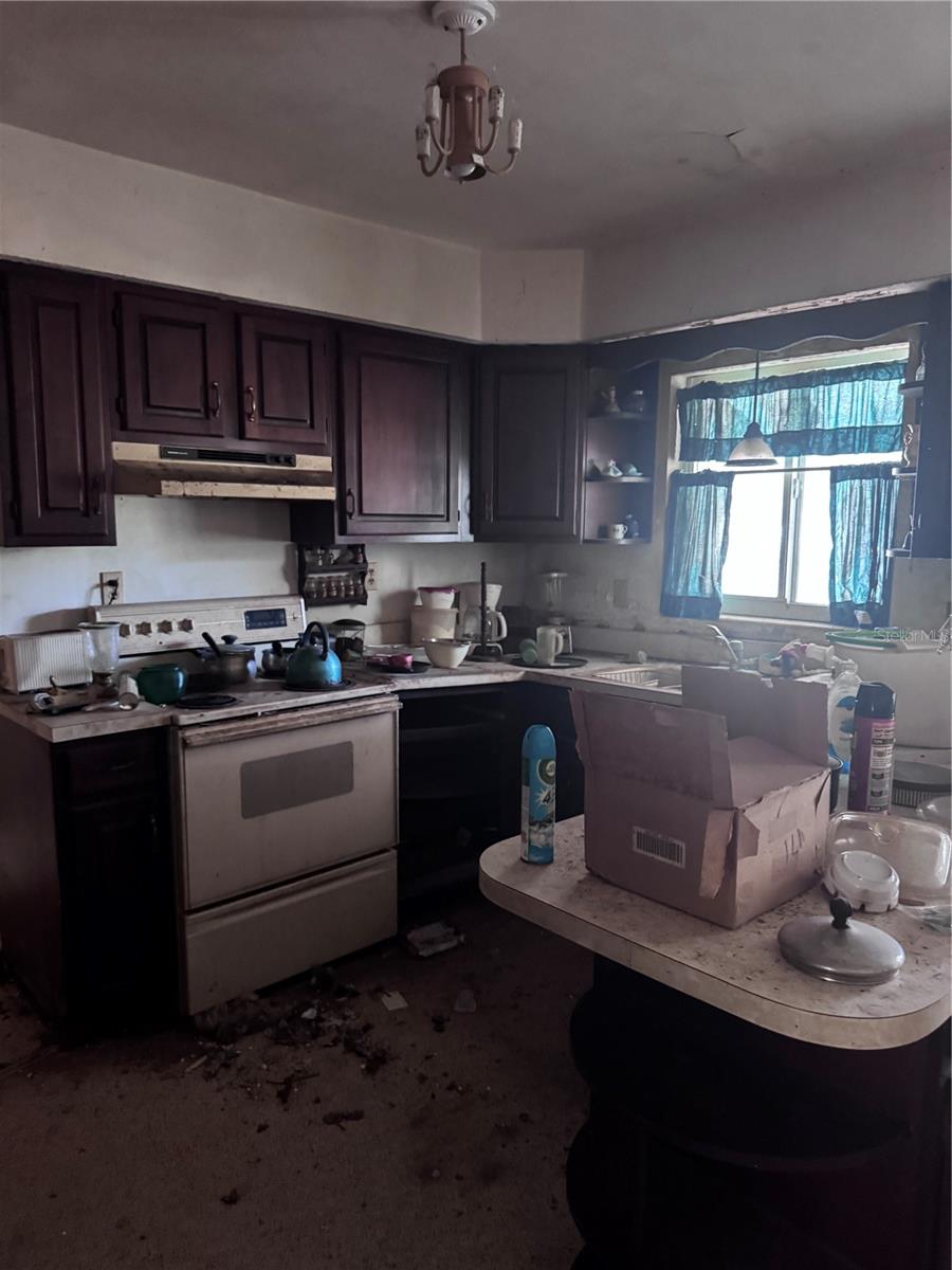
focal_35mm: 24
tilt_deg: -4.9
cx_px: 476
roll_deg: +0.5
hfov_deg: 56.8
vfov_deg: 71.6
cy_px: 635
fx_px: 880
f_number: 1.78
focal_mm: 6.76
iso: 1000
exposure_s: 1/31
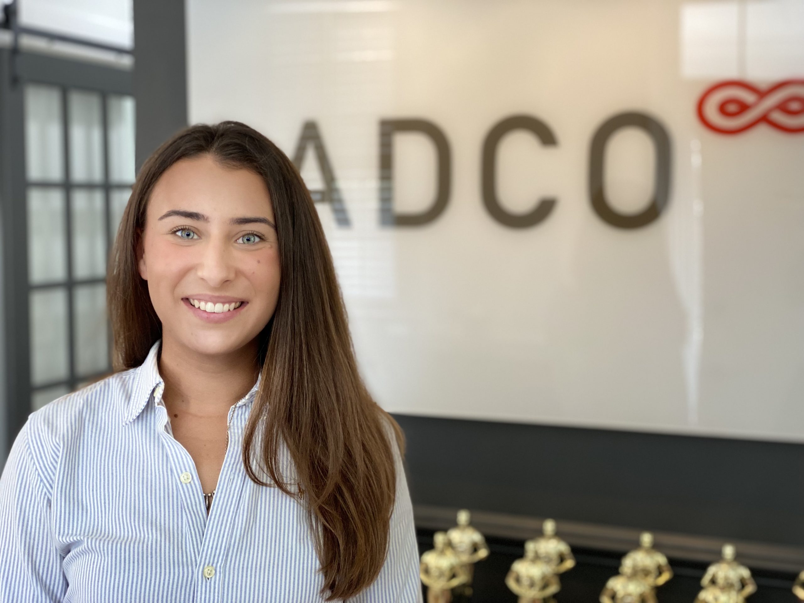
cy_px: 302
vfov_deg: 28.0
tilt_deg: -4.6
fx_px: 1208
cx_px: 402
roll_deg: -0.9
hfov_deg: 36.8
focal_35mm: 52
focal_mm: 6
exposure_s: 1/40
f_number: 2
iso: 125
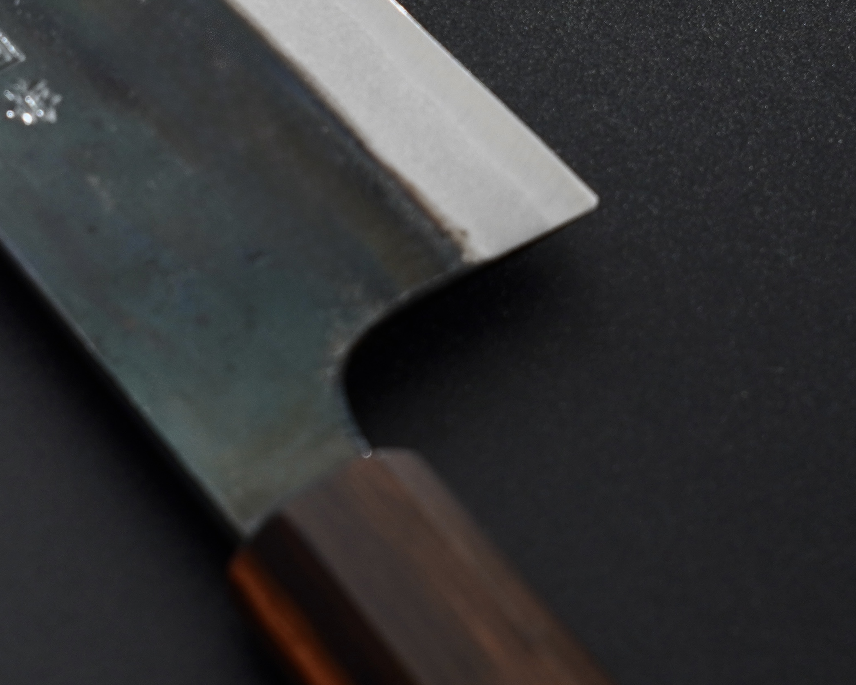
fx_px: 3127
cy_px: 216
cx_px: 156
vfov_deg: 12.5
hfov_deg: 15.5
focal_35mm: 123
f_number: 5
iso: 250
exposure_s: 1/160
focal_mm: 30.6
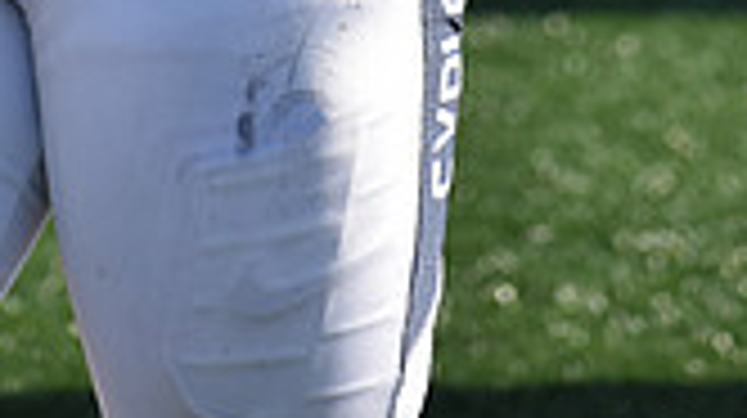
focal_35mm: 853
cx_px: 236
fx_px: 16876
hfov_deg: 2.5
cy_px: -814
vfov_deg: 1.4
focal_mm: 155
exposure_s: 1/1250
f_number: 5
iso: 400
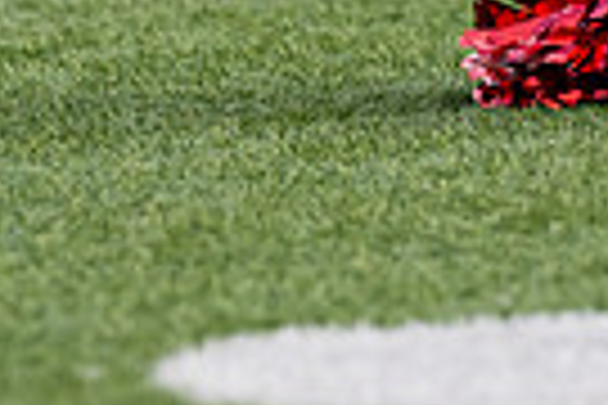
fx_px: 16972
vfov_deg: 1.4
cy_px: -431
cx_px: 871
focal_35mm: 1005
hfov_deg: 2.1
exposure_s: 1/2500
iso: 250
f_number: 2.8
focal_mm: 140
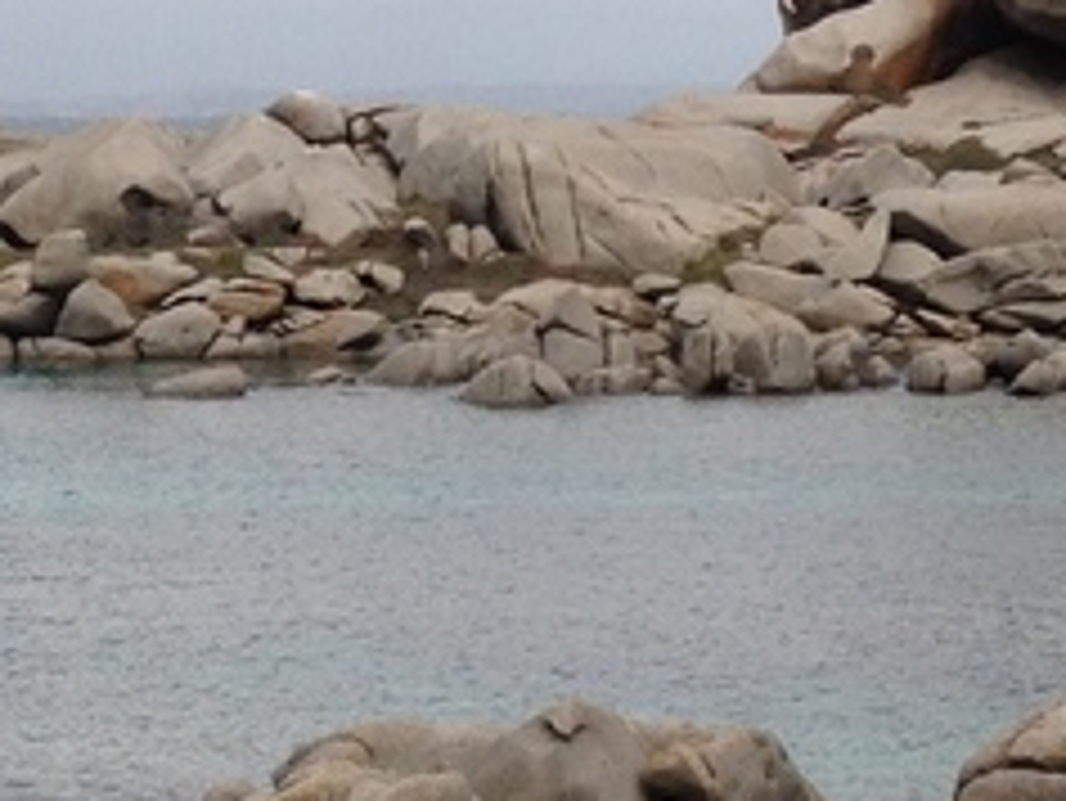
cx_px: 441
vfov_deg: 8.4
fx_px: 5453
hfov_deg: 11.2
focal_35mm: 177
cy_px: 158
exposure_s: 1/1727
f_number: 2.4
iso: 64
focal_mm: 4.28
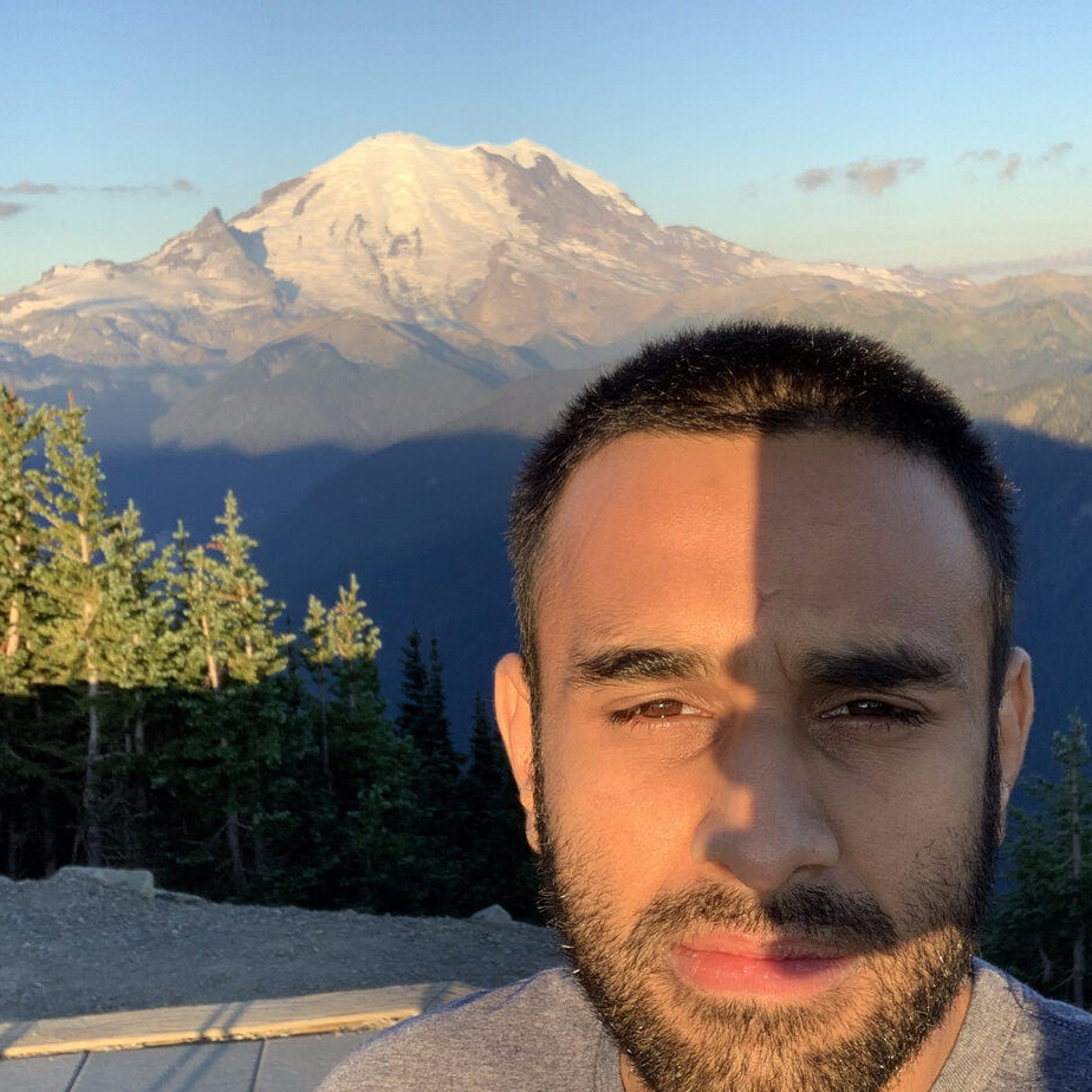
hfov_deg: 34.6
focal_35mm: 49
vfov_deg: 34.7
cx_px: 602
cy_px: 589
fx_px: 1749
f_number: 2.2
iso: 16
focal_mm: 2.87
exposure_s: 1/161
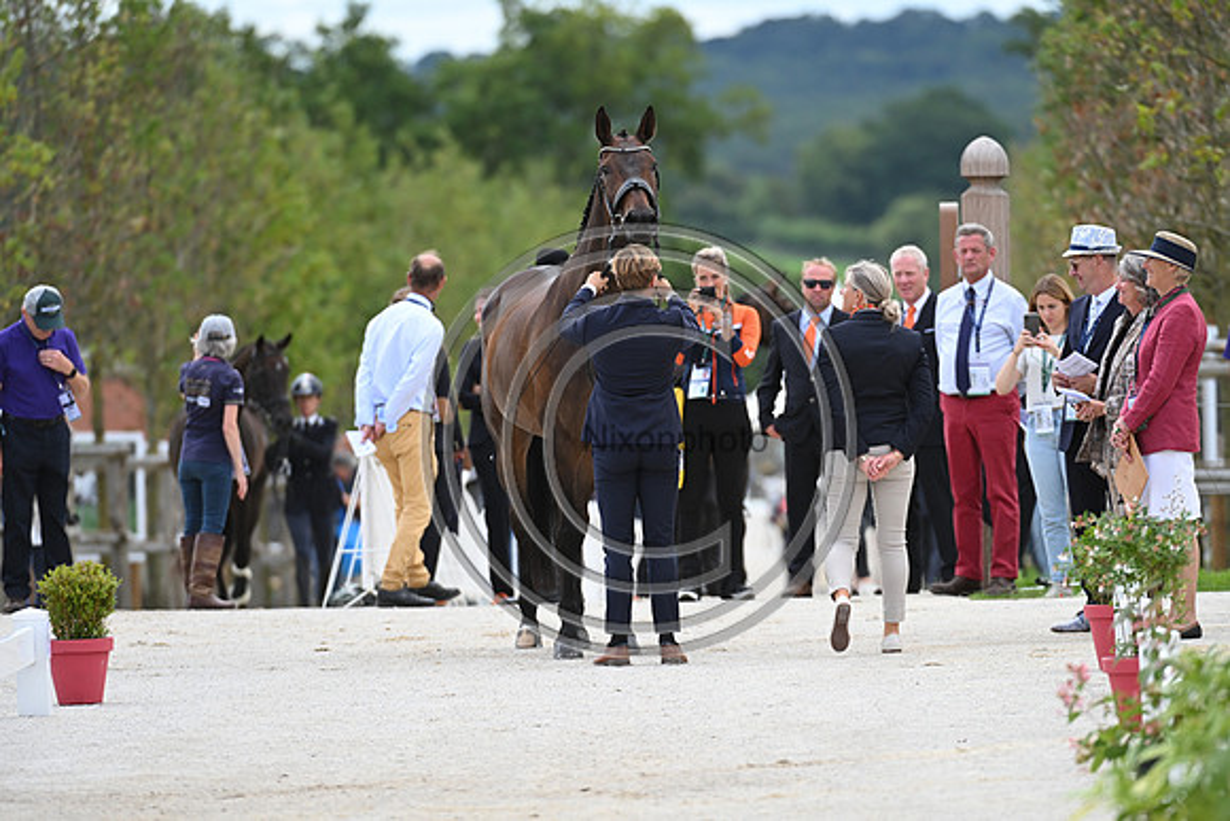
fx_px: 13669
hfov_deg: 5.2
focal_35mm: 400
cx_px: 615
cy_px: 410
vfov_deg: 3.4
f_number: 5.6
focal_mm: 400
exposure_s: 1/1600
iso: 800
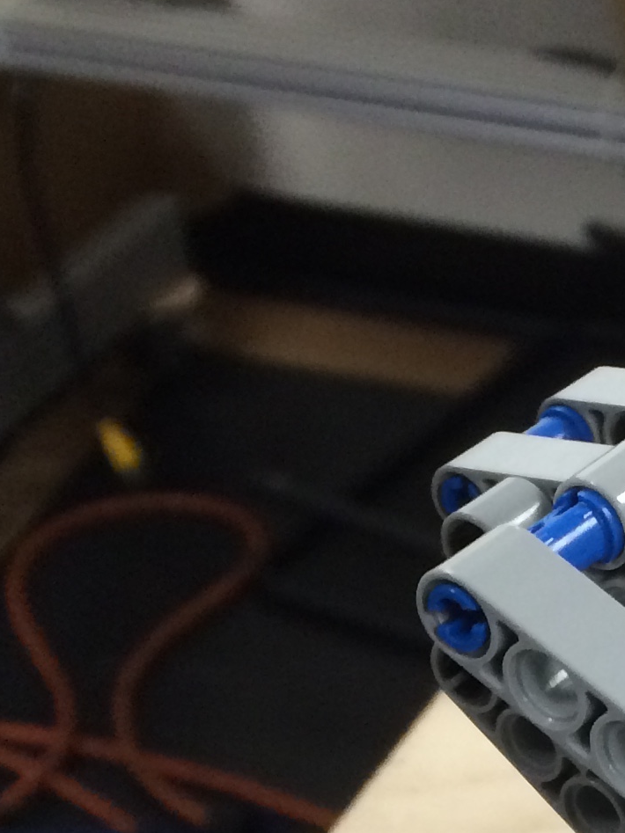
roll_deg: -0.8
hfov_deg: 14.0
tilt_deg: -42.4
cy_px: 1106
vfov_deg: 18.2
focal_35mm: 100
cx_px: 884
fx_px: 2408
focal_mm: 4.15
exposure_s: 1/30
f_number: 2.2
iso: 160
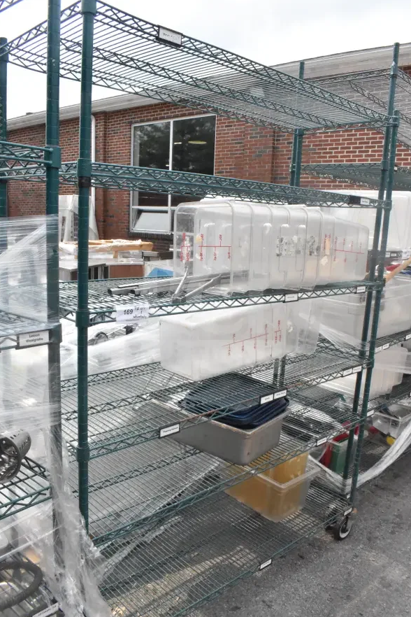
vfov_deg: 65.5
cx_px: 203
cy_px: 318
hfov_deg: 46.4
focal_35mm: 28
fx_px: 479
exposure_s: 1/1250
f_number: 18
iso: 6400
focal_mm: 18
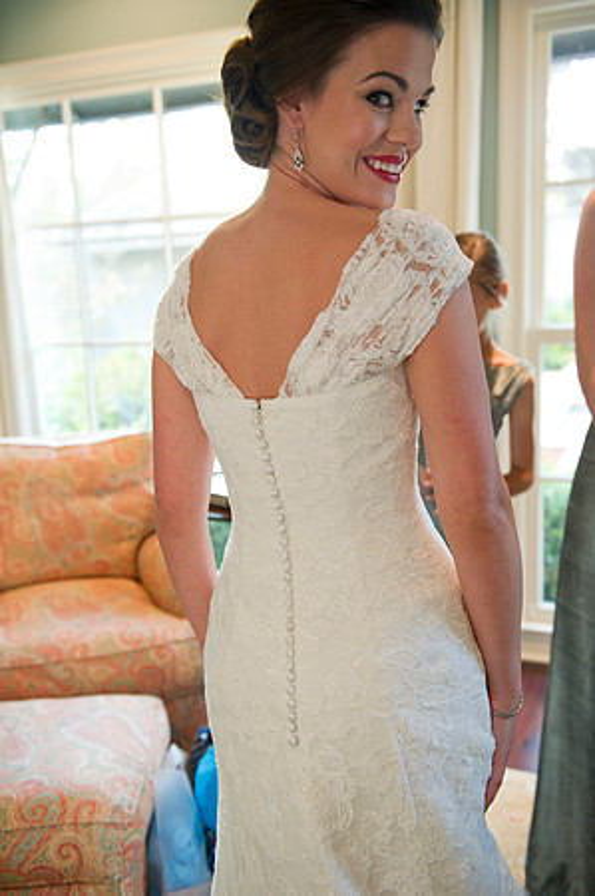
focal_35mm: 36
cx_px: 298
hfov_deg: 36.8
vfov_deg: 53.2
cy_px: 448
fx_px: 894
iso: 1000
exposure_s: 1/80
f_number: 3.5
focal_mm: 36
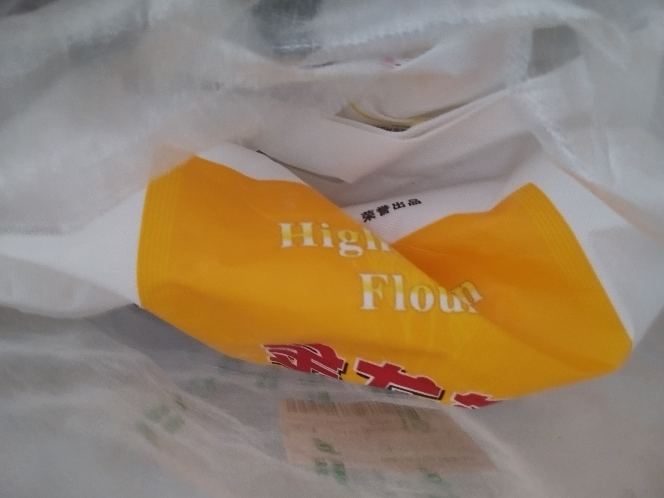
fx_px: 441
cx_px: 332
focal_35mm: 23
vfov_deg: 58.9
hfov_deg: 73.9
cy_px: 249
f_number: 1.9
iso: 4270
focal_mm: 5.52
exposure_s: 1/14.3
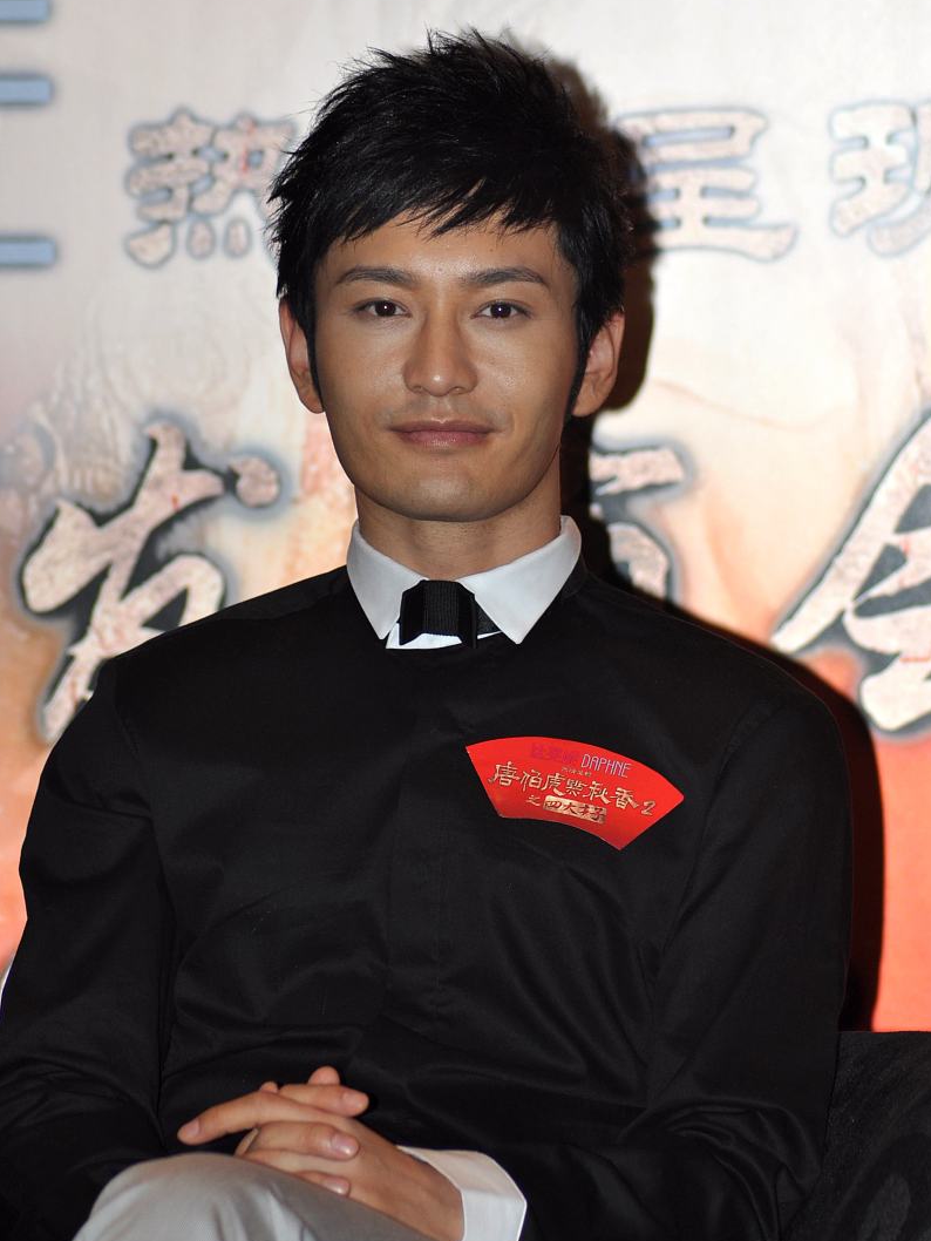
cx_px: 466
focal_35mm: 343
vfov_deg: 5.8
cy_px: 611
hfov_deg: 4.3
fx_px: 12295
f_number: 6.3
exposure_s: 1/100
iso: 250
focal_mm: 210
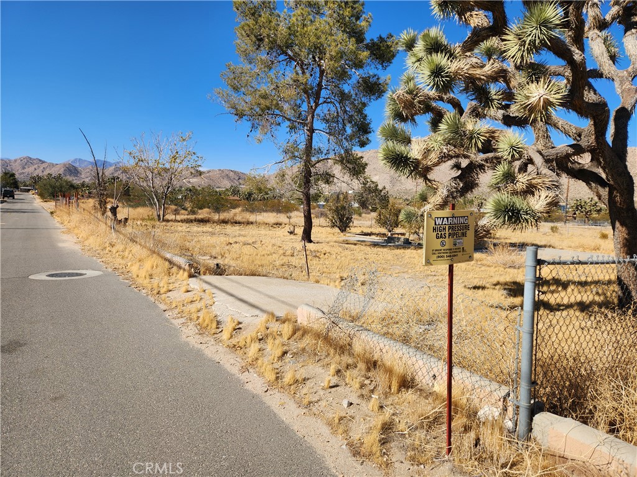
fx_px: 423
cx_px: 318
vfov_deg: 58.9
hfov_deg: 73.9
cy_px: 238
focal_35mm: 23
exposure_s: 1/1799
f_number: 1.8
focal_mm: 5.4
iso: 20
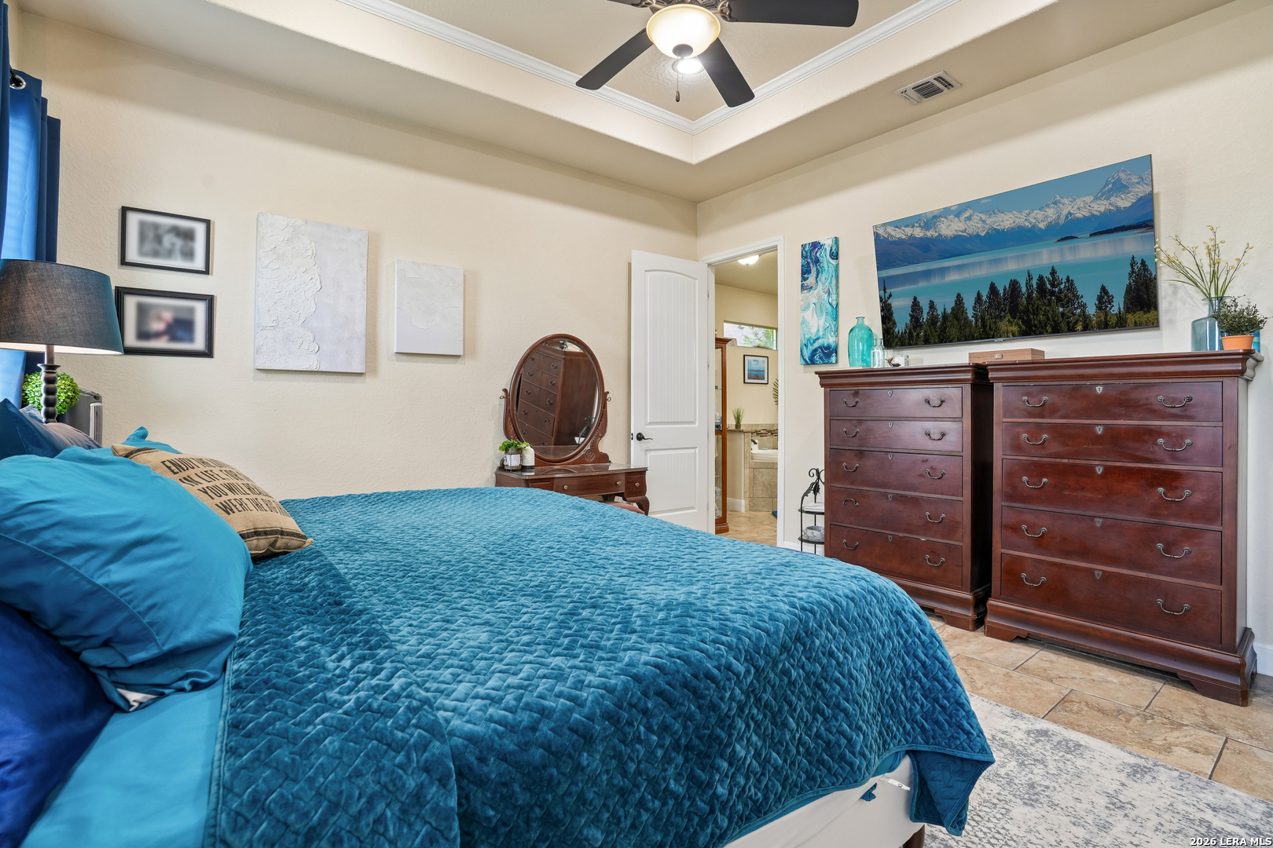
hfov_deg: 96.7
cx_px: 636
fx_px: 566
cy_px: 424
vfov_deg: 73.7
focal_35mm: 16
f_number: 8
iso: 400
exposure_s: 1/6
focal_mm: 16
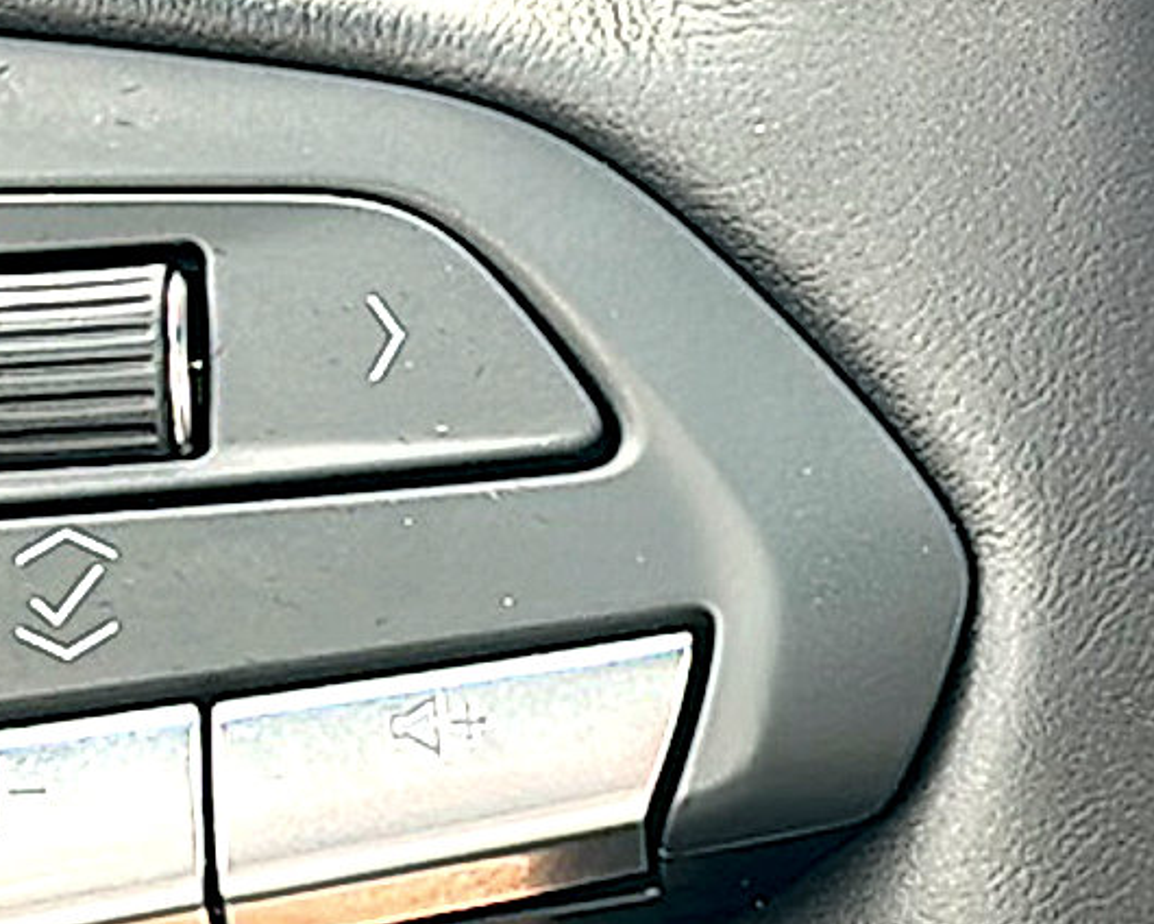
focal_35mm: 112
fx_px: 3825
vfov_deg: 13.8
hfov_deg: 17.1
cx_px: 287
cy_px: 440
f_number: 1.78
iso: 50
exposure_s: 1/96
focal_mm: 6.86
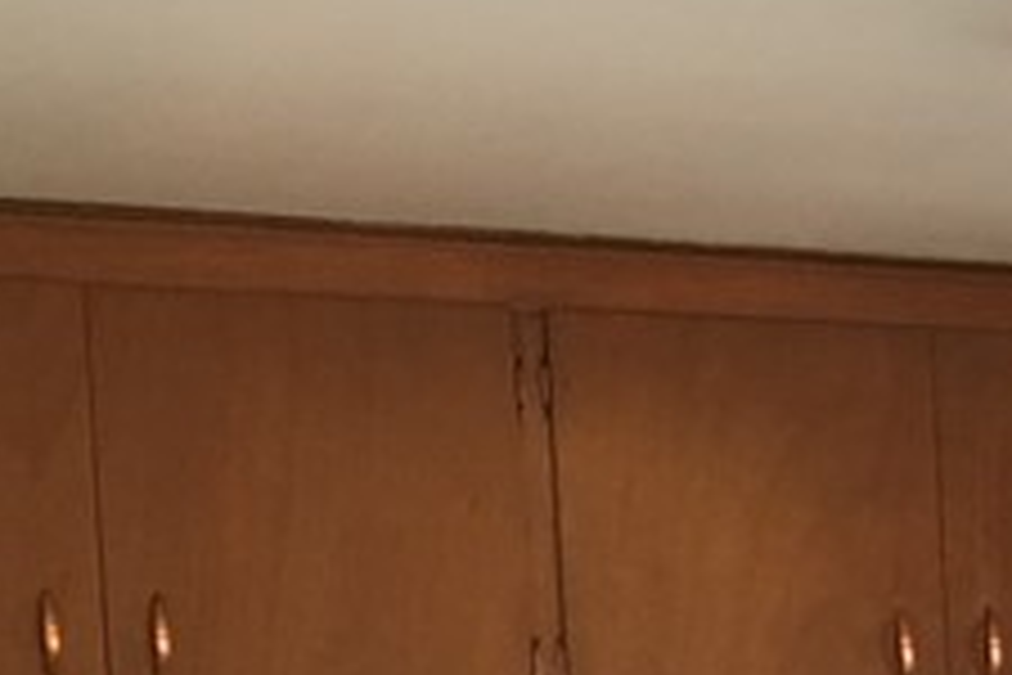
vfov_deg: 9.5
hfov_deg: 13.8
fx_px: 3851
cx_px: 1619
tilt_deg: -5.9
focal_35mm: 137
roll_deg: +0.4
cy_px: 1274
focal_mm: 4.15
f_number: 2.2
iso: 40
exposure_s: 1/30
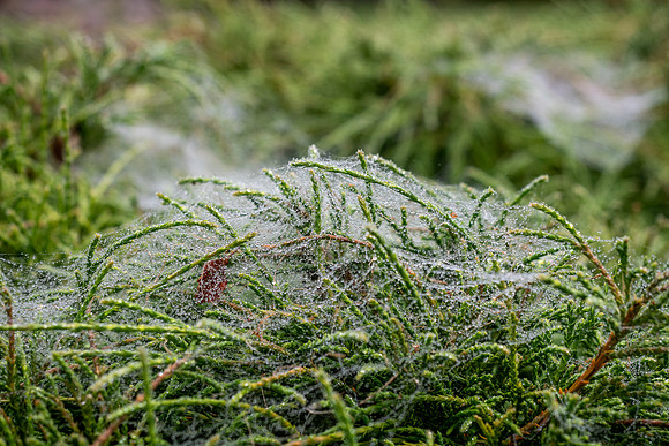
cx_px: 334
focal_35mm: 83
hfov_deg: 24.4
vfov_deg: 16.4
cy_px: 195
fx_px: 1547
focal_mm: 40
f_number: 4
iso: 200
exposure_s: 1/100
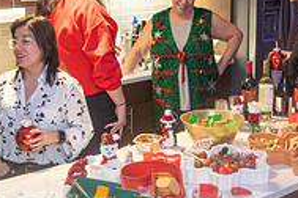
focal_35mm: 79
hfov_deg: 25.7
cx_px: 165
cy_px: 53
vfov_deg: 17.2
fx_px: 654
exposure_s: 1/160
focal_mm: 24
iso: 2500
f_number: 3.5
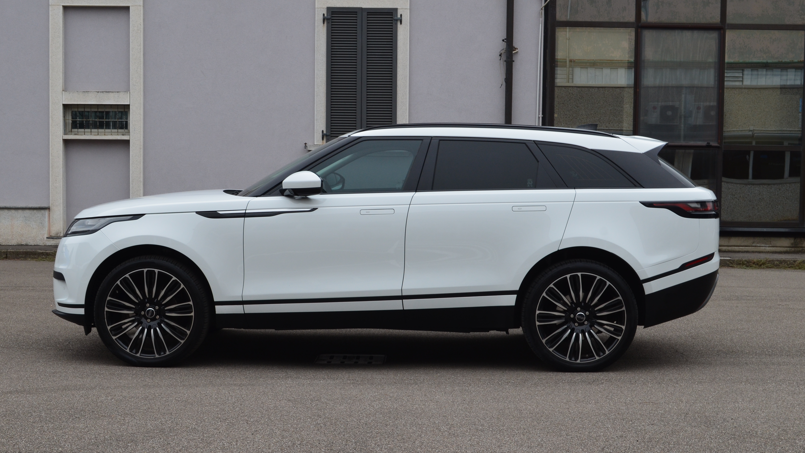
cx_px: 399
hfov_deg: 38.5
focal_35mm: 54
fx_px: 1153
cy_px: 267
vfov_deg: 22.2
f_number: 9
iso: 400
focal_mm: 34
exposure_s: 1/125
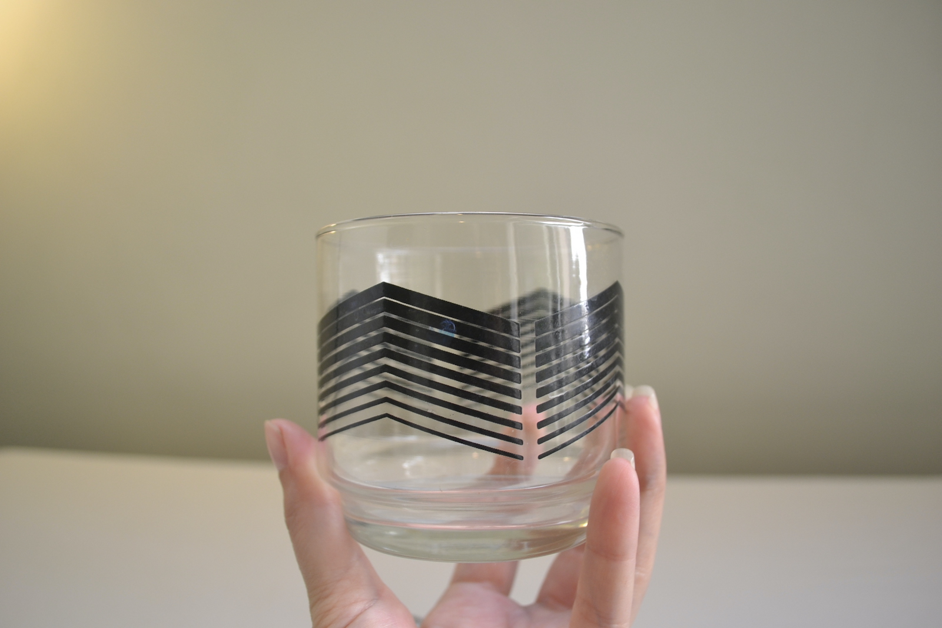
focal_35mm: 27
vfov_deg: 47.9
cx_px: 471
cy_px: 314
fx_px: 707
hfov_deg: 67.4
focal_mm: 18
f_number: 5
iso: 400
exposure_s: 1/100
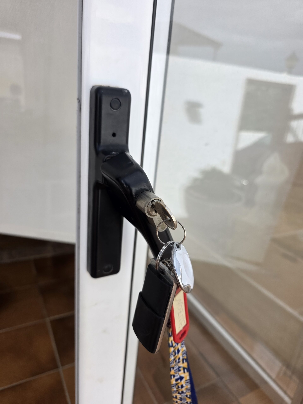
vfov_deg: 73.9
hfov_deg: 58.9
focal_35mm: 23
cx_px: 152
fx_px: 268
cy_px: 202
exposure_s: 1/5153
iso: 80
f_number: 1.7
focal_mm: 6.3
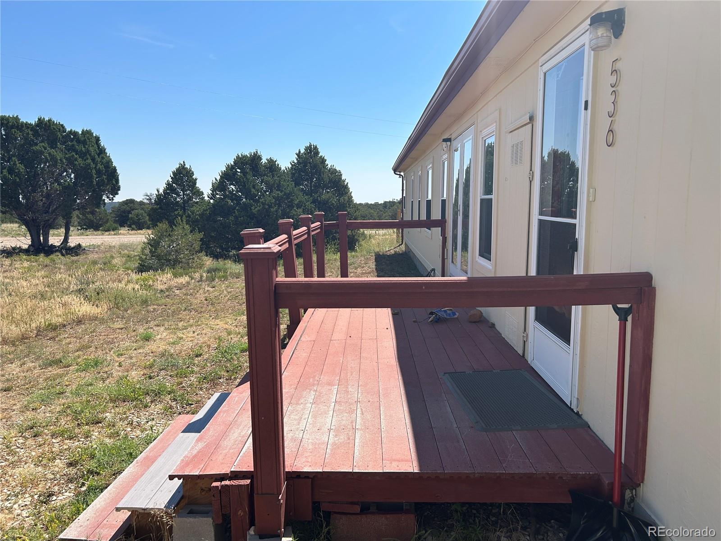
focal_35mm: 26
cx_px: 360
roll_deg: +1.2
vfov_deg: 53.1
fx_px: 542
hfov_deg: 67.3
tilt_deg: -7.0
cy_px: 270
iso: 50
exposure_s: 1/4831
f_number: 1.5
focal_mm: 5.7
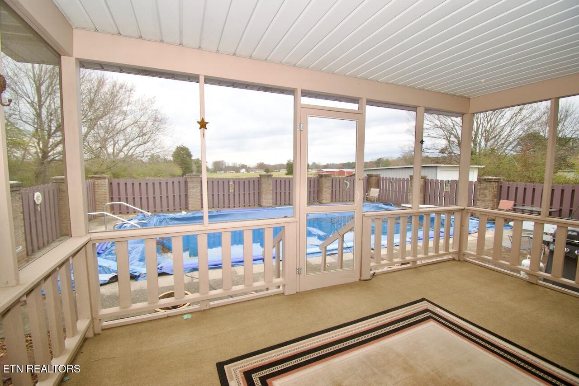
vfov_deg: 77.4
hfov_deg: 100.4
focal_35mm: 15
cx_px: 290
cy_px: 193
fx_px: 241
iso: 360
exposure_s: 1/125
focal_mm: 10
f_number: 5.6
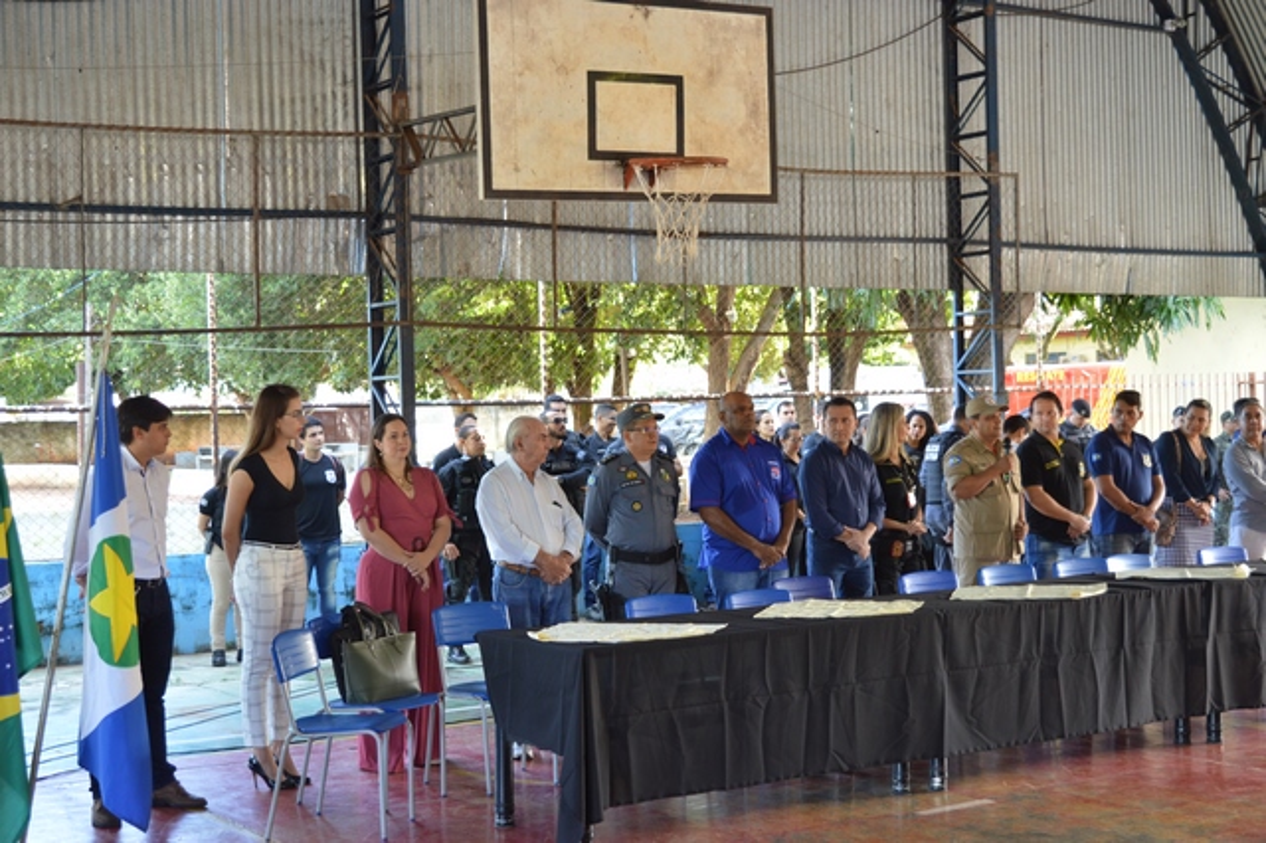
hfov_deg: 37.9
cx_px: 633
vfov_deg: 25.7
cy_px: 422
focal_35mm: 52
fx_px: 1845
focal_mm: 35
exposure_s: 1/25
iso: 400
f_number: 4.5
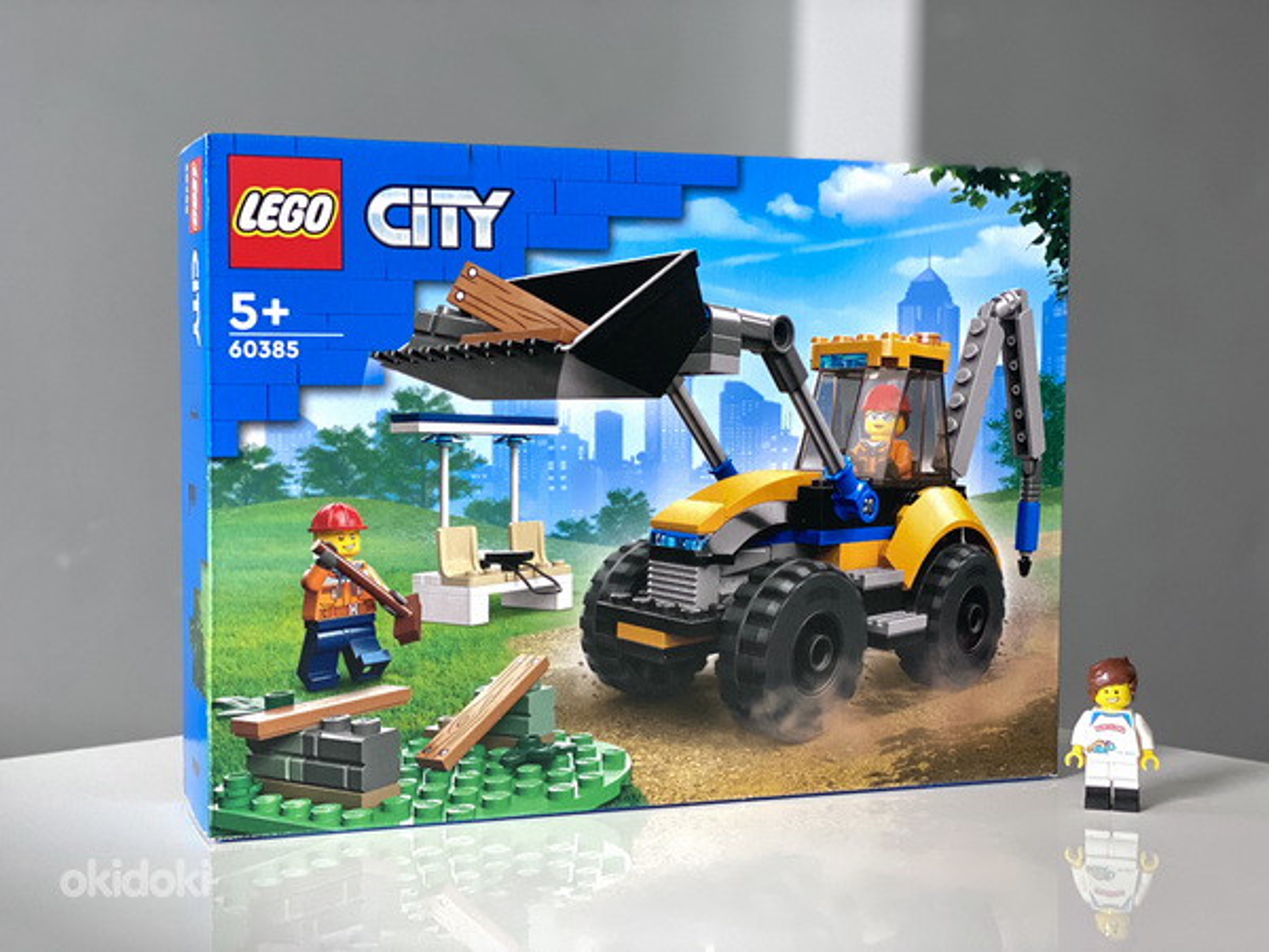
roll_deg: -1.2
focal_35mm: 52
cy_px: 476
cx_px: 634
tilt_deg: -1.5
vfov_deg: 28.0
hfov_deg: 36.8
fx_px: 1906
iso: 250
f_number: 2
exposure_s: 1/73
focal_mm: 6
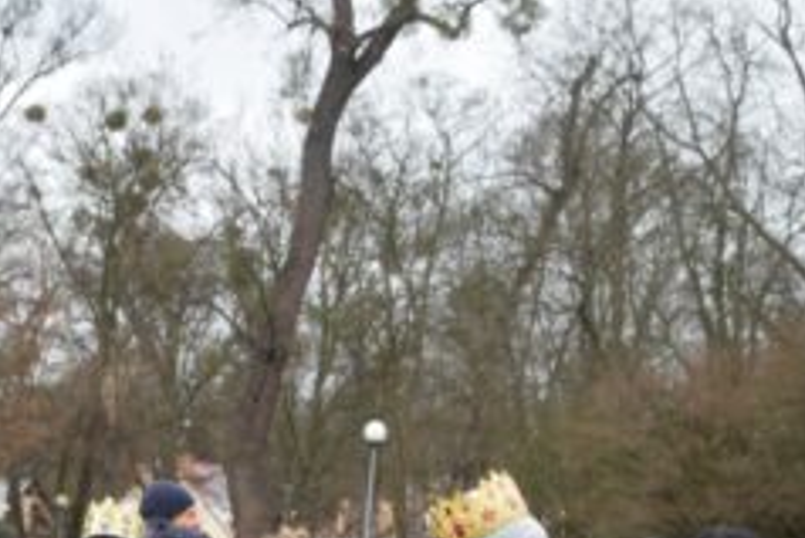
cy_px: 619
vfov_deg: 11.2
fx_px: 2707
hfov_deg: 16.6
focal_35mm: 121
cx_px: 37
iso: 400
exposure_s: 1/160
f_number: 6.3
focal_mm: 32
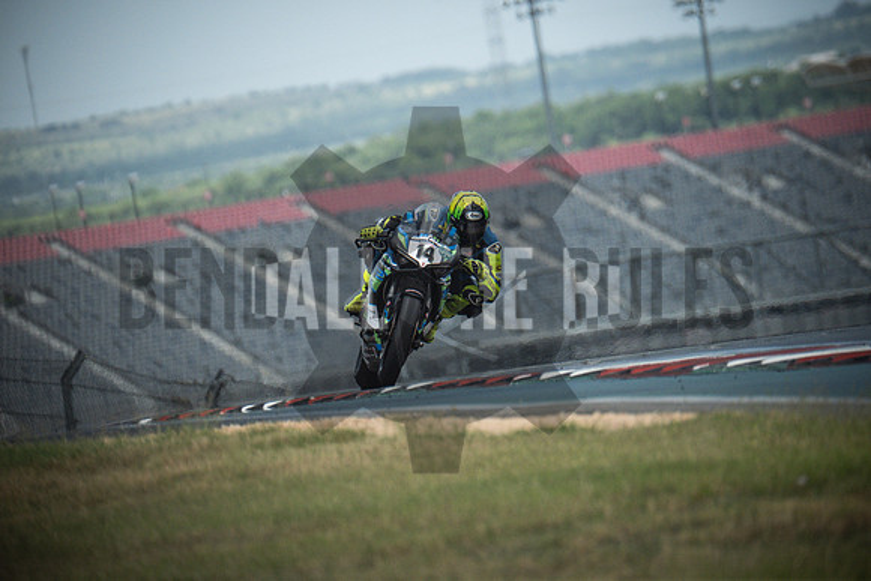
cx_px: 436
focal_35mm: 600
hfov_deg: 3.4
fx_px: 14519
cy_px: 290
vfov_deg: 2.3
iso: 1600
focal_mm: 400
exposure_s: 1/2500
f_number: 5.6
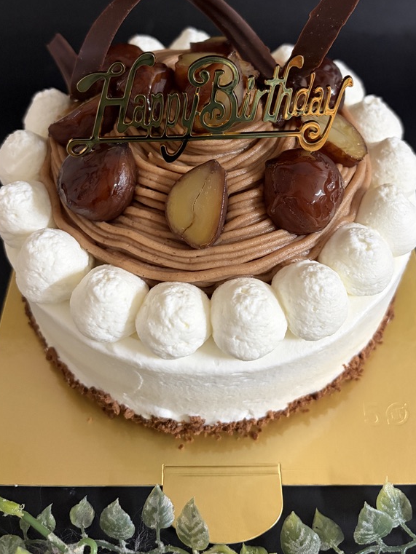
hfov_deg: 40.7
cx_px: 213
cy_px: 191
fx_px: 561
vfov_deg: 51.8
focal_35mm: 35
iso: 500
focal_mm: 5.96
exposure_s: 1/40
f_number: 1.6
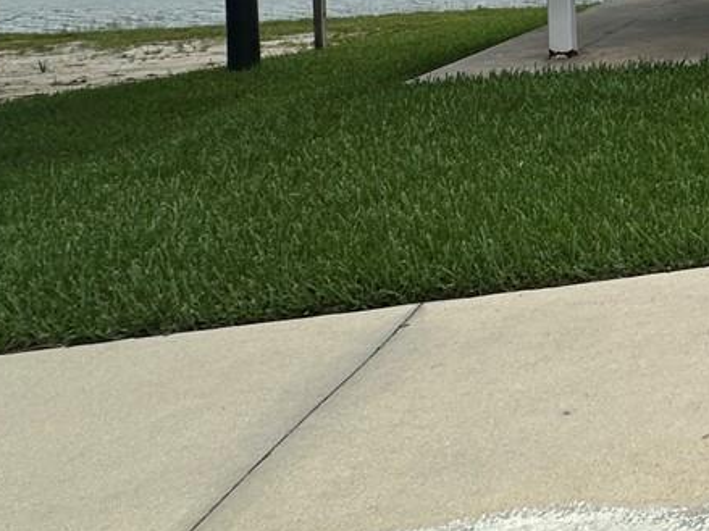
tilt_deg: +1.3
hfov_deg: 24.5
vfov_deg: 25.4
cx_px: 1168
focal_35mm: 51
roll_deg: +1.3
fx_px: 1044
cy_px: -121
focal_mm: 2.22
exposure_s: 1/4132
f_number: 2.2
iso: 50
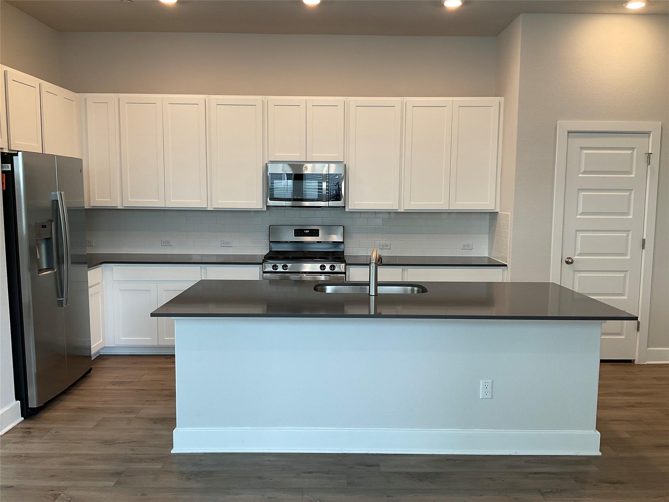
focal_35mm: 29
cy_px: 251
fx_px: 560
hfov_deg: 61.7
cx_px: 334
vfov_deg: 48.2
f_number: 1.8
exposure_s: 1/60
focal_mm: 3
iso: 40
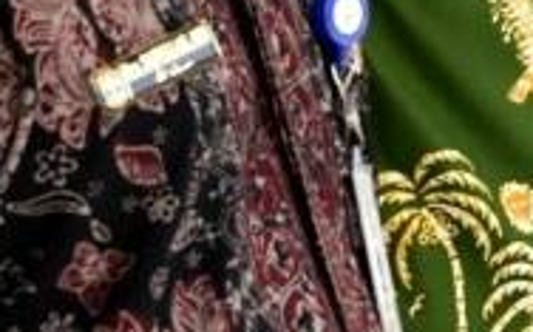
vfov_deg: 4.2
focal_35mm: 306
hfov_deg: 6.8
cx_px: 743
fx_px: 4440
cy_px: -244
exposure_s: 1/100
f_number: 9
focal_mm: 55
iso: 200
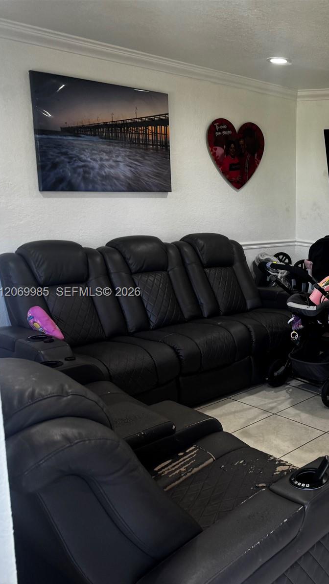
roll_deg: -3.5
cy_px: 293
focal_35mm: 35
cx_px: 380
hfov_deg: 29.6
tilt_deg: -12.5
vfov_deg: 56.6
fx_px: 543
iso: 125
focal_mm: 6.76
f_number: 1.78
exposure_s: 1/120
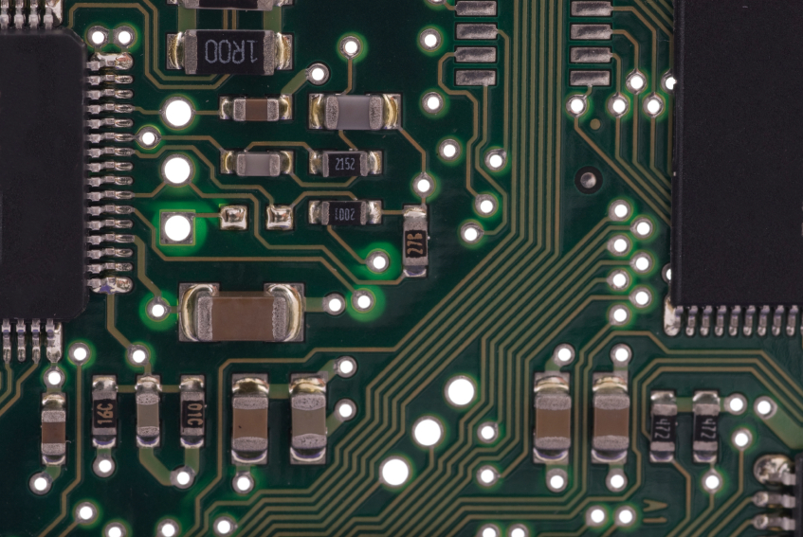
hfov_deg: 13.0
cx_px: 402
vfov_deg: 8.7
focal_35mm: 158
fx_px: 3517
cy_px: 268
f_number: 20
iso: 100
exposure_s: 1/60
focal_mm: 105
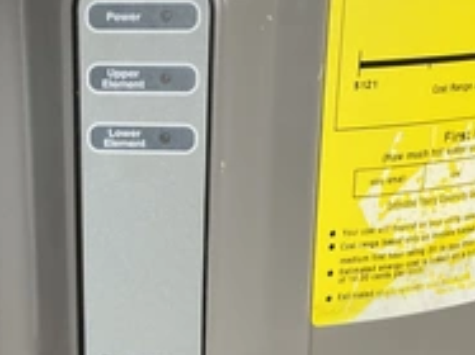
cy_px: 152
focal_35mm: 62
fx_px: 850
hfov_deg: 30.4
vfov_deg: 23.6
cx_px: 94
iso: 80
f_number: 1.8
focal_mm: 3
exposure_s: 1/60
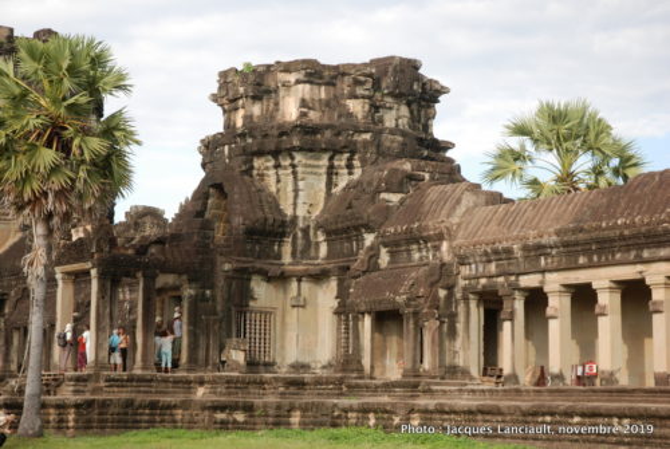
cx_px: 335
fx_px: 1398
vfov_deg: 18.2
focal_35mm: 75
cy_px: 224
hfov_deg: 27.0
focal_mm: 50
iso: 125
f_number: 6.3
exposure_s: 1/160
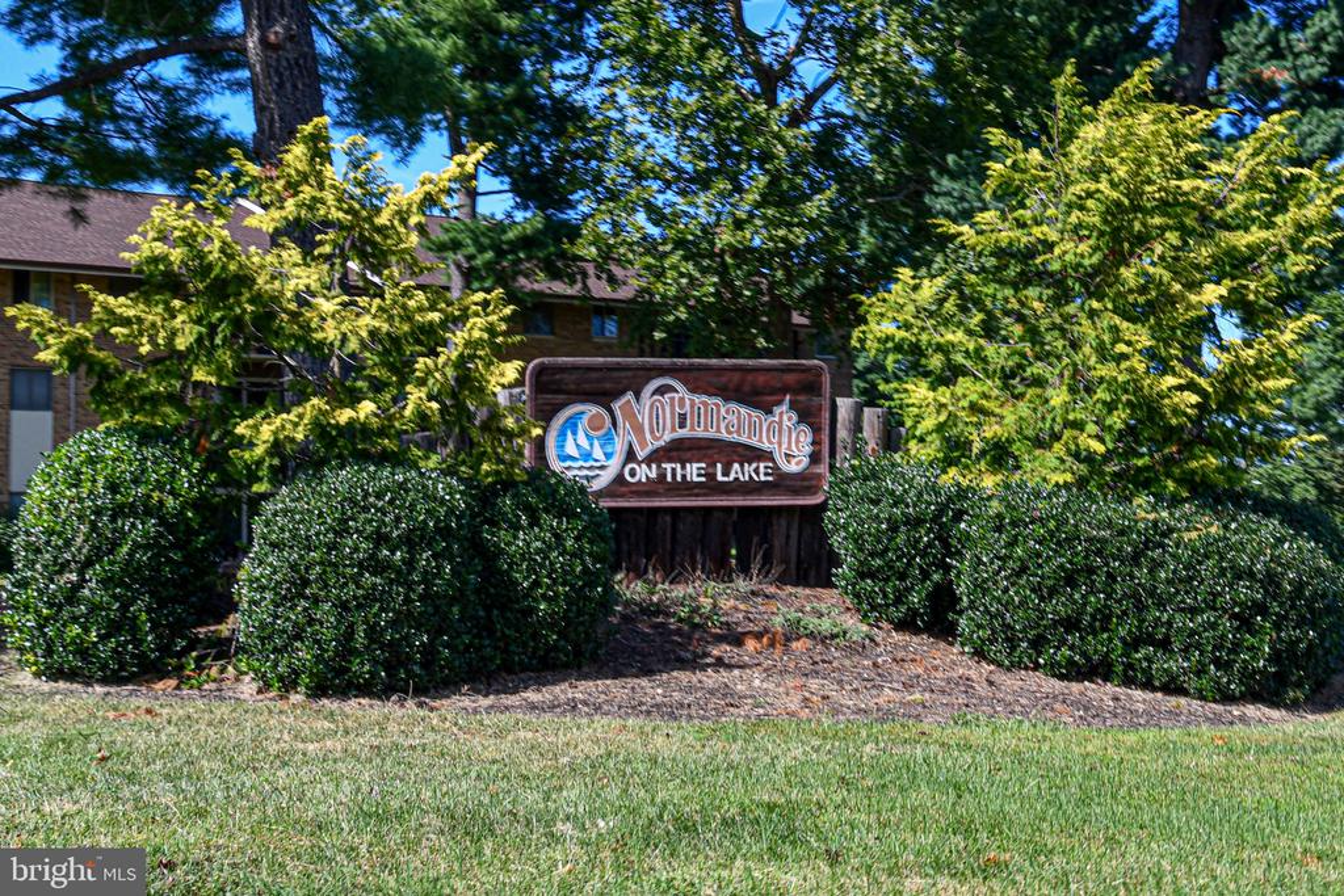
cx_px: 672
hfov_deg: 53.1
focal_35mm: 36
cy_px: 448
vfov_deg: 36.9
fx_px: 1344
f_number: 8
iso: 180
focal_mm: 24
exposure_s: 1/250
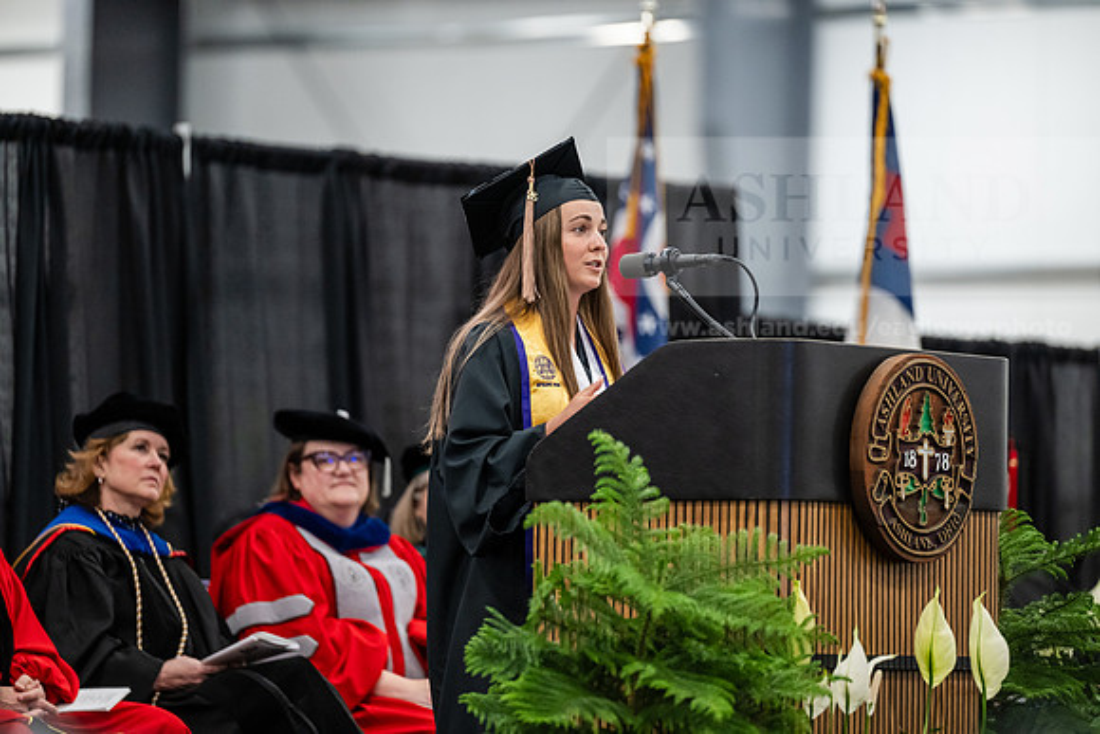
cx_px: 550
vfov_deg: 6.9
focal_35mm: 200
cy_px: 367
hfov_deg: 10.3
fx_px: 6112
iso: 2500
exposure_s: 1/200
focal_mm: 200
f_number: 2.8
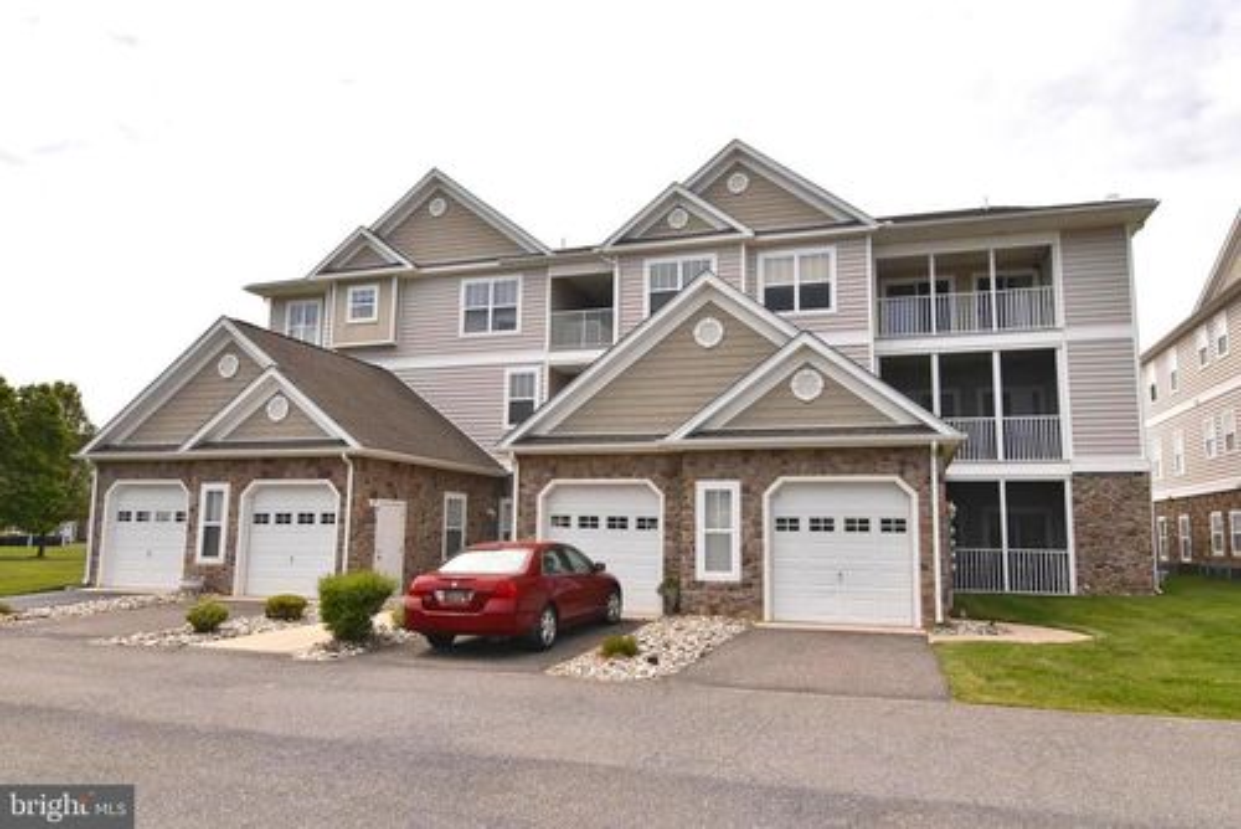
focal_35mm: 24
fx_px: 828
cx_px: 620
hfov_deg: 73.7
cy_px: 414
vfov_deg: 53.2
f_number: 14
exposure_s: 1/800
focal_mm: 16
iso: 800
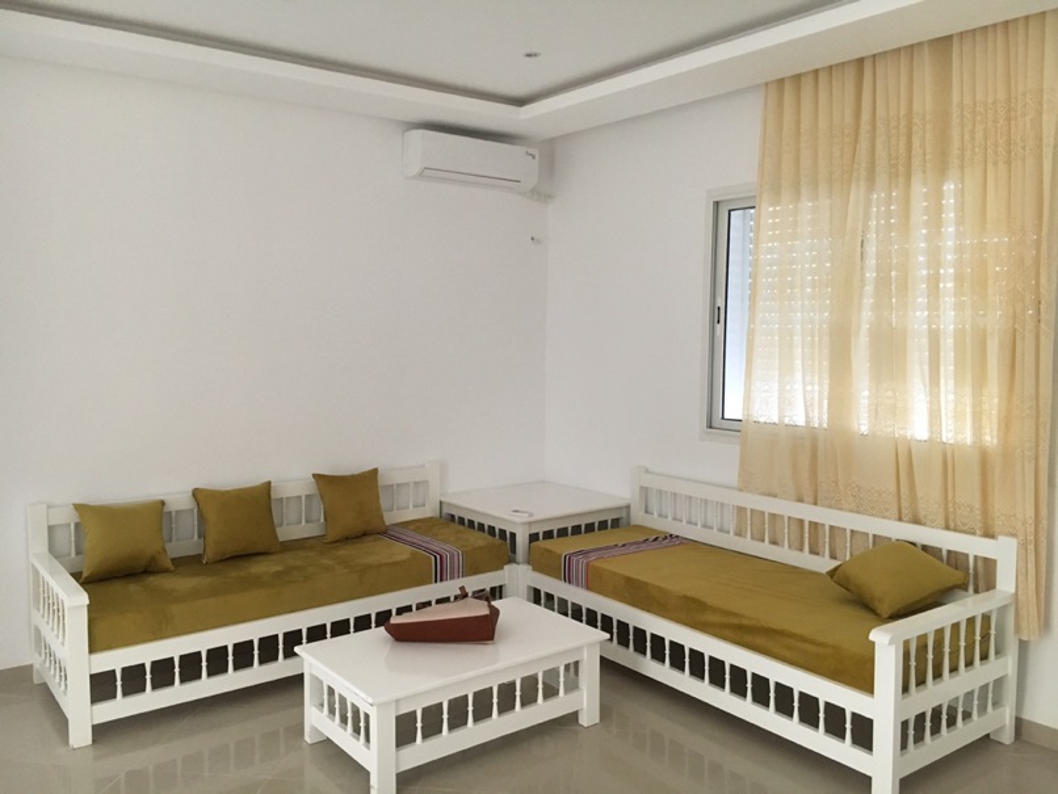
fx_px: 887
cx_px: 529
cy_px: 397
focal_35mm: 29
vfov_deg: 48.3
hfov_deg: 61.6
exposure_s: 1/33
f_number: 2.2
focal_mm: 4.15
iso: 200
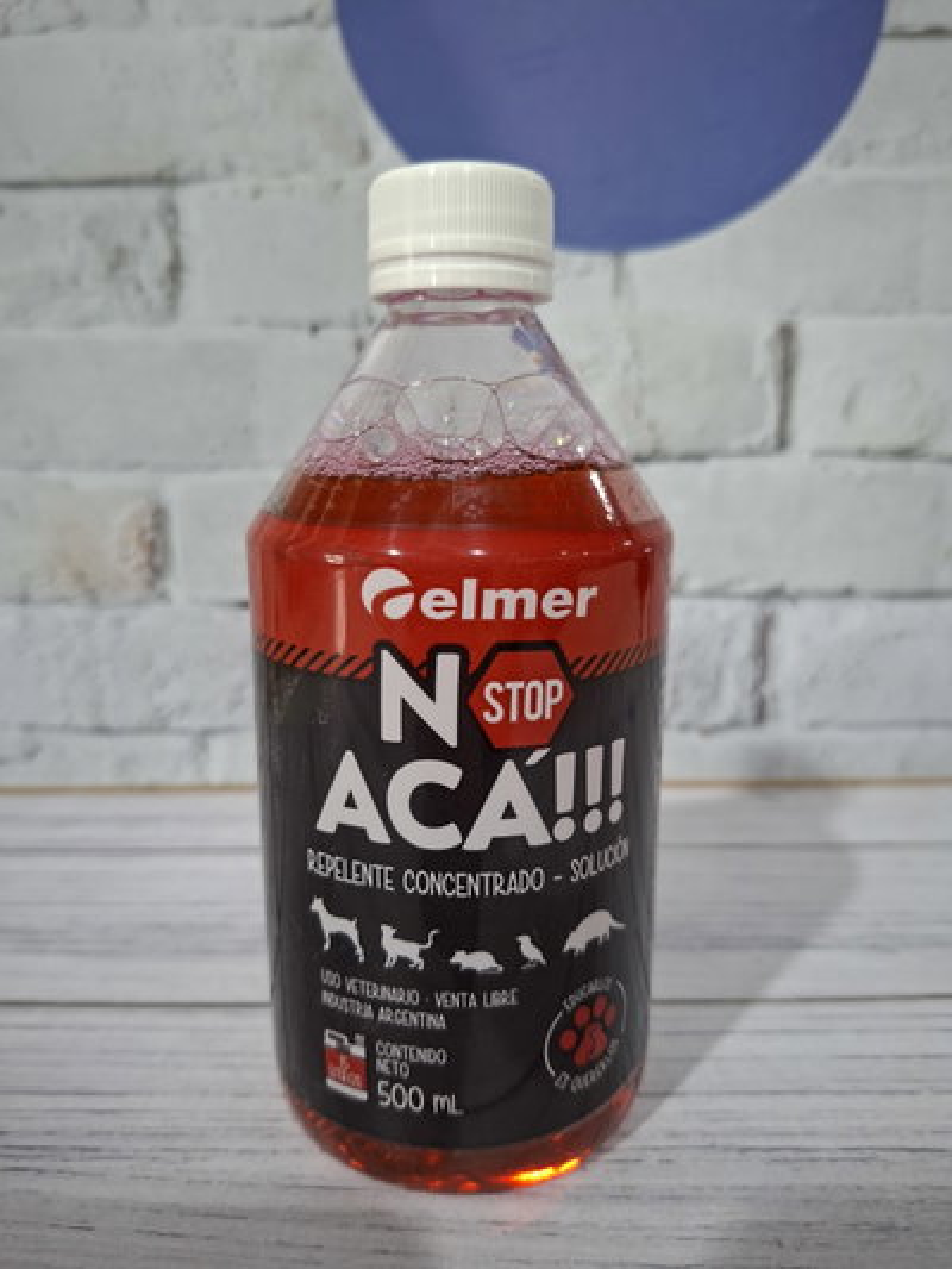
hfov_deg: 58.9
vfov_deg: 73.9
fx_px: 843
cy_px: 634
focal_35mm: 23
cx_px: 476
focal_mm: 5.54
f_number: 1.8
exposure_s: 1/30
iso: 250
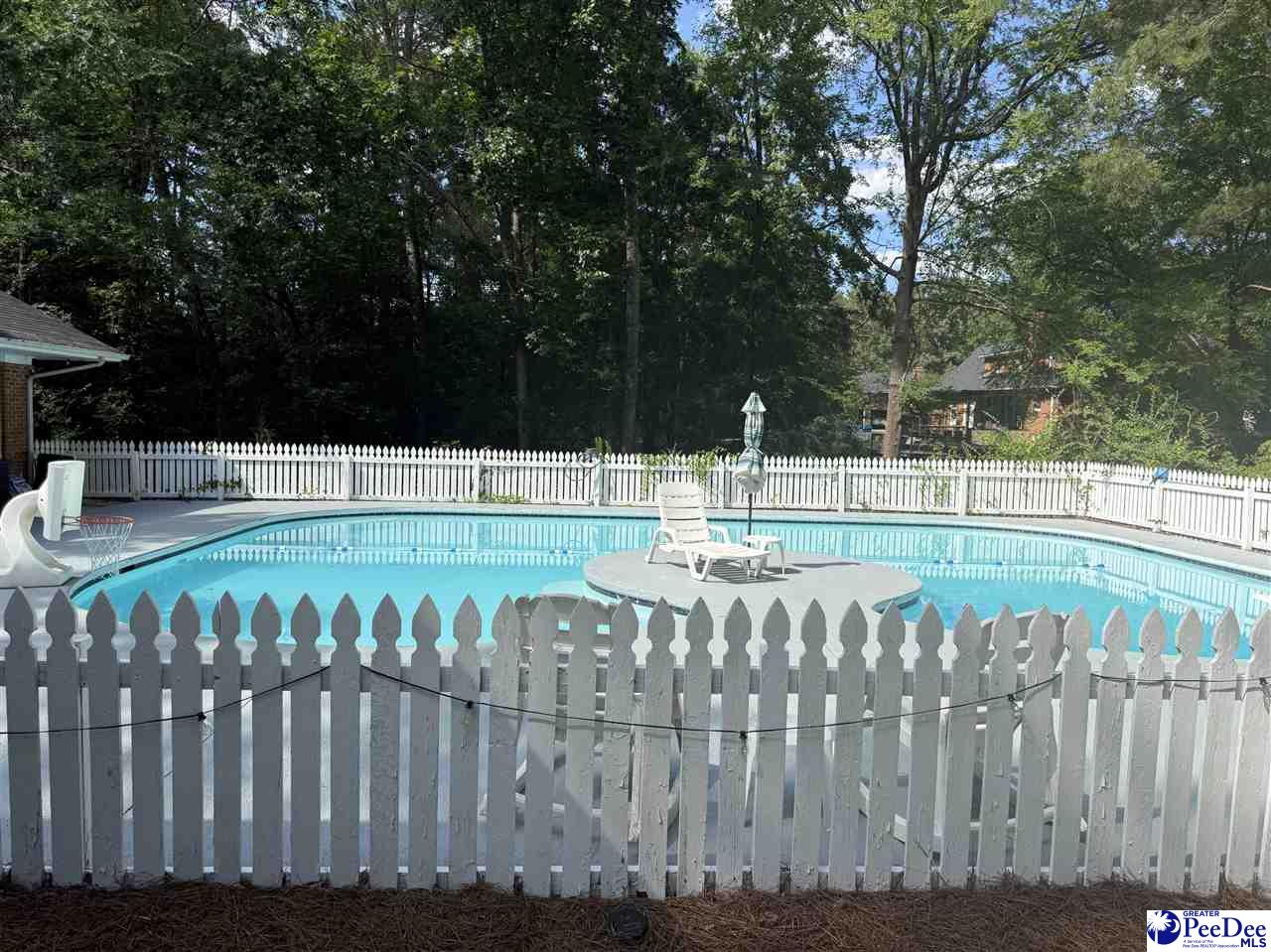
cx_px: 636
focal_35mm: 24
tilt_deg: -3.2
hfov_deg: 71.6
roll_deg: -1.8
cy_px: 476
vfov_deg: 56.8
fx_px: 881
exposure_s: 1/2611
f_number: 1.78
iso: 80
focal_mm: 6.76
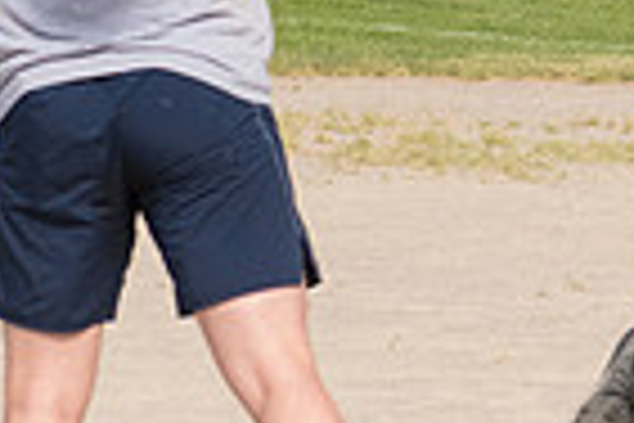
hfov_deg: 4.7
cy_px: 45
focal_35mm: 431
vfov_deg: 3.2
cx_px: 1066
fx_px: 7590
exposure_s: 1/2000
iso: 640
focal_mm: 70
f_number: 6.3
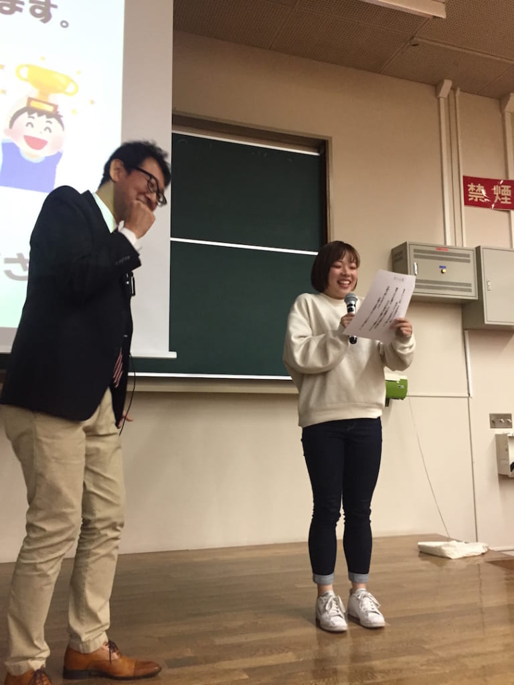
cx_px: 257
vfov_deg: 61.7
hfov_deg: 48.2
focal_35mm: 29
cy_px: 342
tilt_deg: +9.0
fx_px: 574
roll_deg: +0.2
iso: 200
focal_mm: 4.15
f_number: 2.2
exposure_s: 1/30
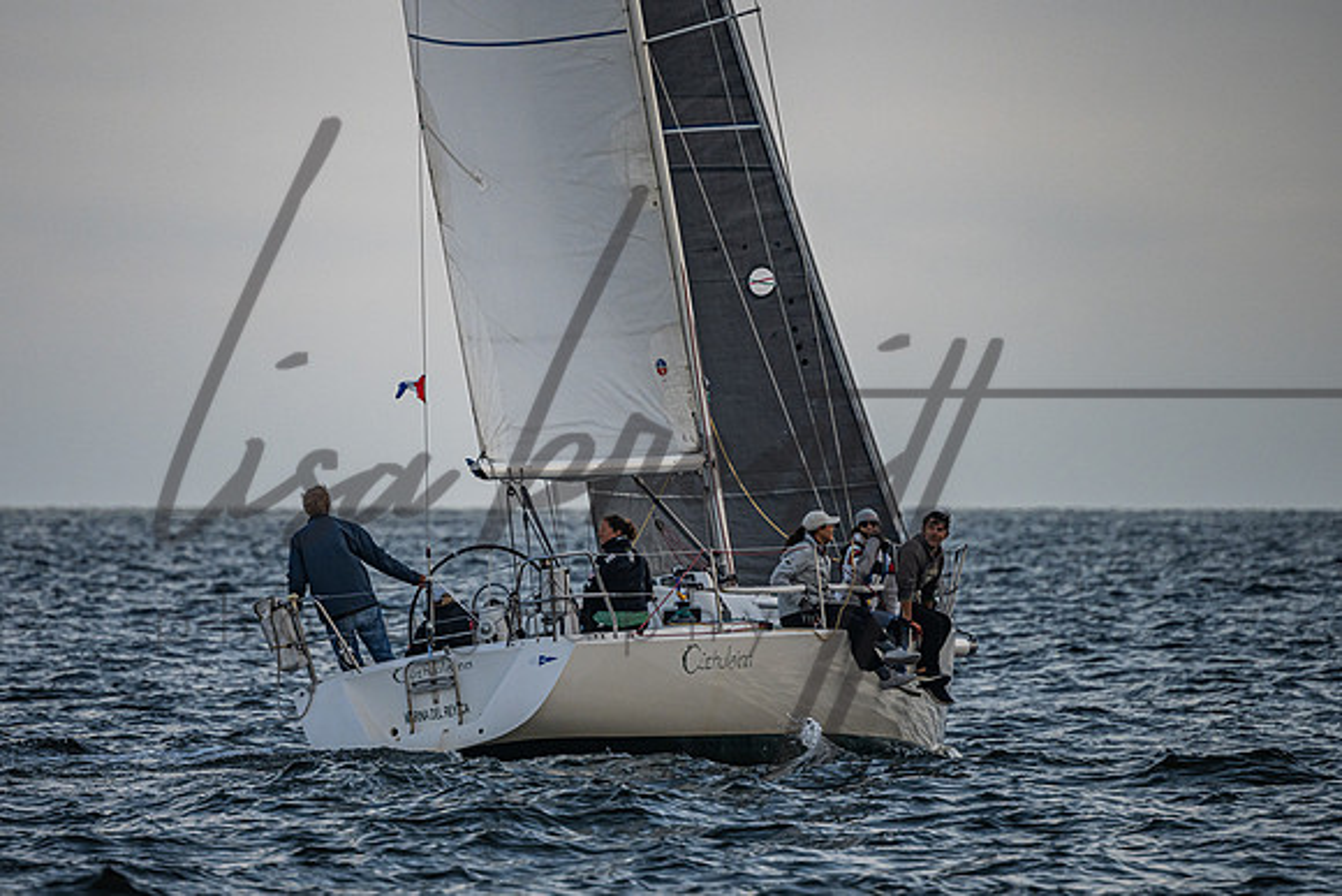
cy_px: 453
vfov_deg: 2.6
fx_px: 19638
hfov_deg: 3.9
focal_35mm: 527
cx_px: 540
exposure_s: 1/2500
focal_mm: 400
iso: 400
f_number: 5.6
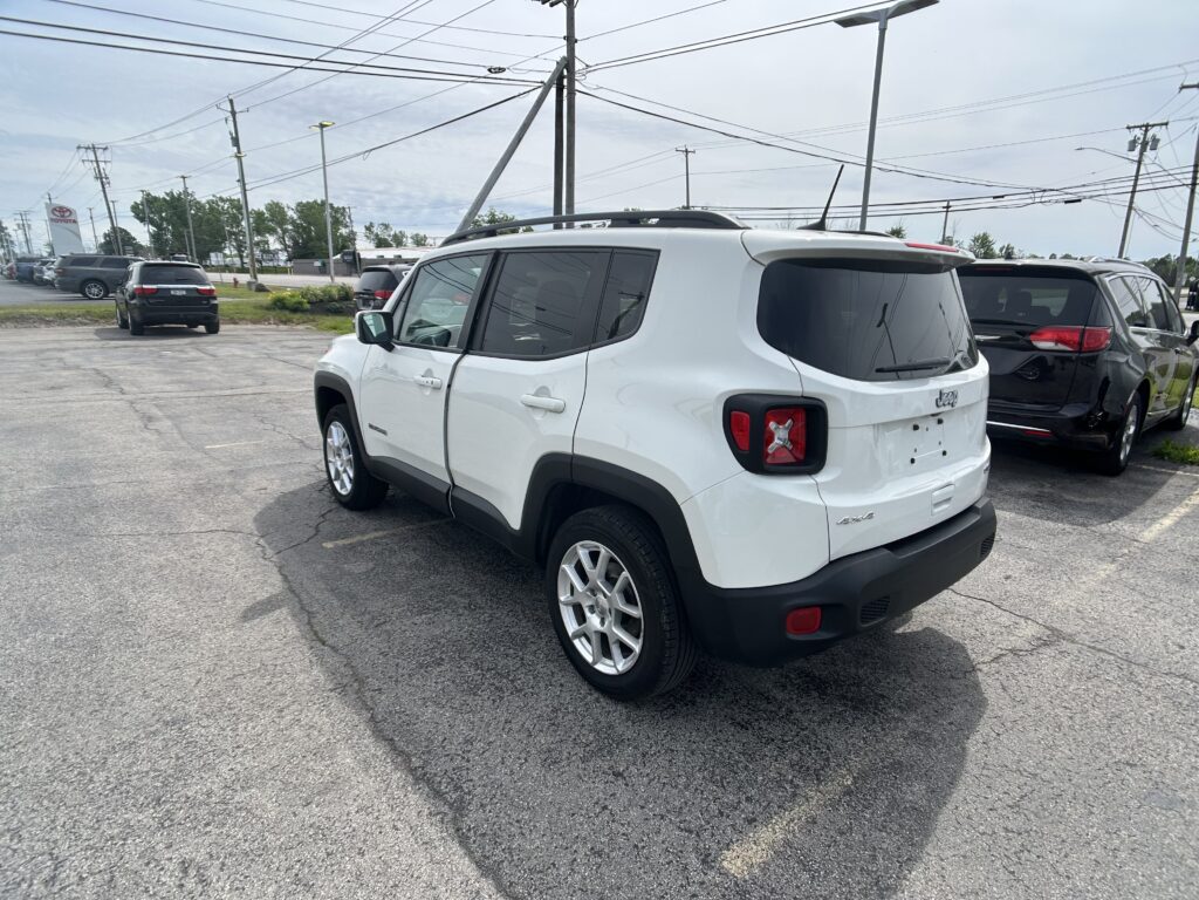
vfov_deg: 53.1
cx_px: 600
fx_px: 901
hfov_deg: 67.3
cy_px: 450
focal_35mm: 26
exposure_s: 1/3704
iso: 50
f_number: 1.5
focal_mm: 5.7
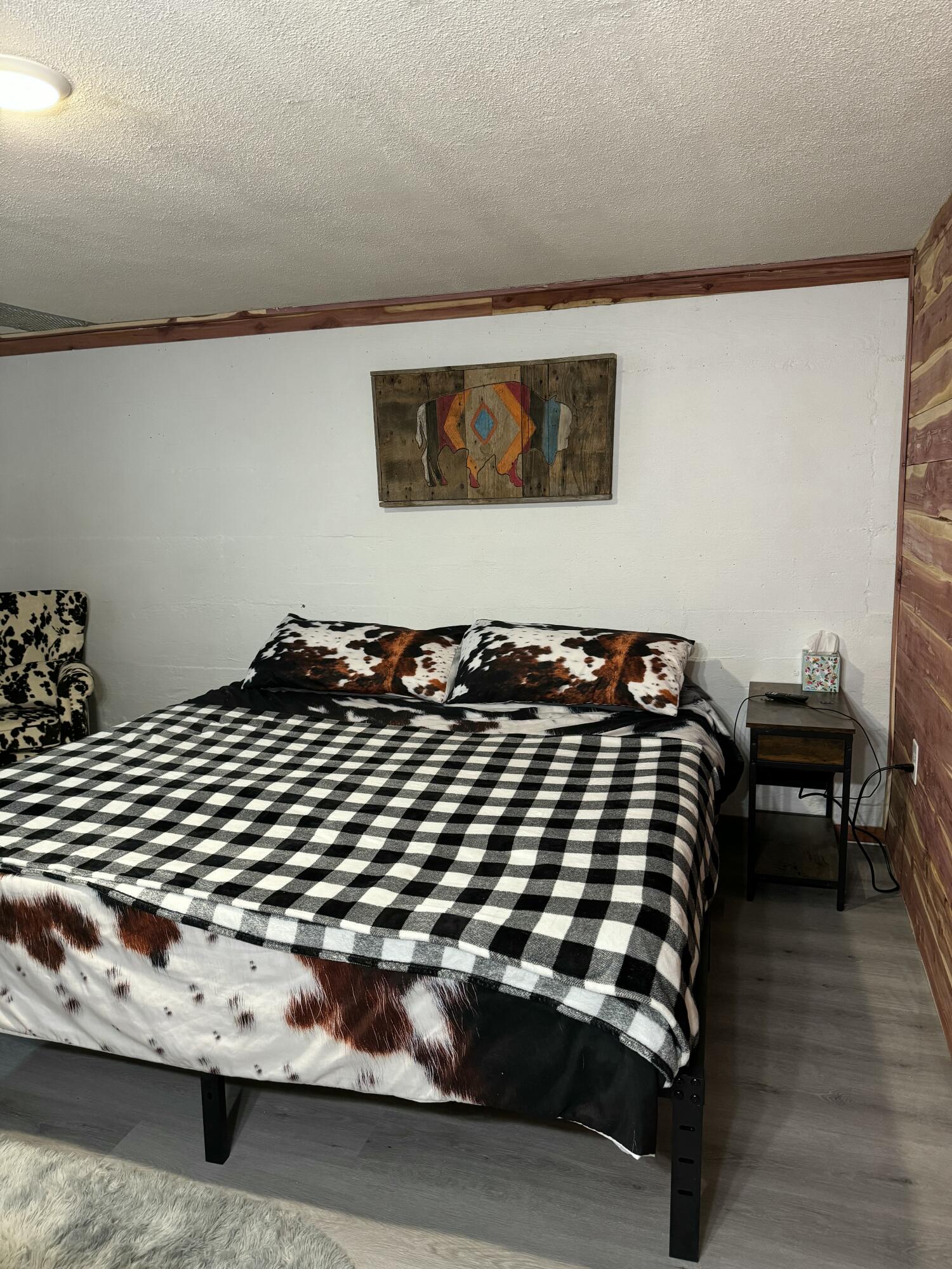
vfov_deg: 71.6
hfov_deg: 56.8
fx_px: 880
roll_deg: +1.6
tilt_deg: -9.5
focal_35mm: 24
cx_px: 476
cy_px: 634
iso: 400
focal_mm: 6.76
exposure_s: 1/60
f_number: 1.78
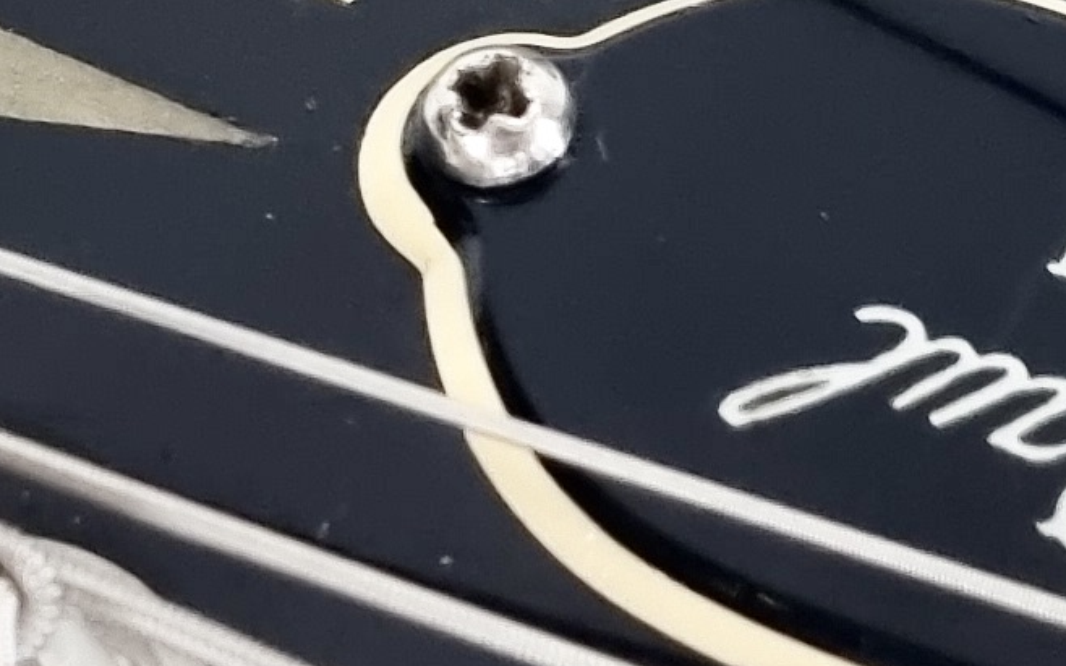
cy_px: 865
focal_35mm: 169
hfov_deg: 12.3
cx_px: 194
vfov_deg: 7.7
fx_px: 4909
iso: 200
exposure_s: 1/100
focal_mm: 5.4
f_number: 1.8
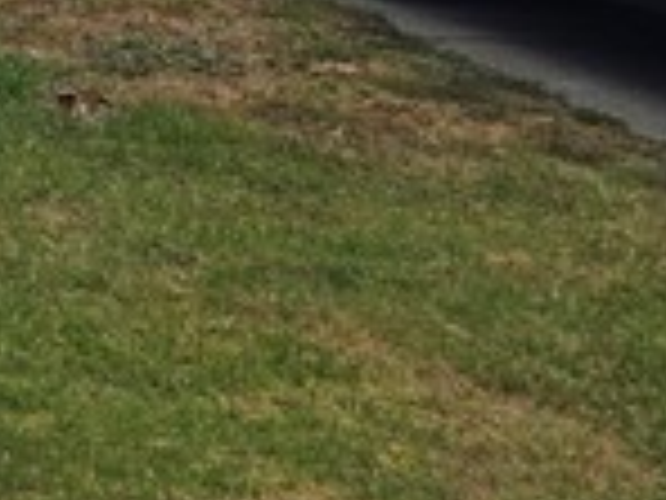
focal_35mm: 159
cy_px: -527
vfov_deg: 8.8
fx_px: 3059
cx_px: -1557
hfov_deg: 9.0
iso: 80
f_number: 1.8
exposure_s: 1/6412
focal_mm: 5.4
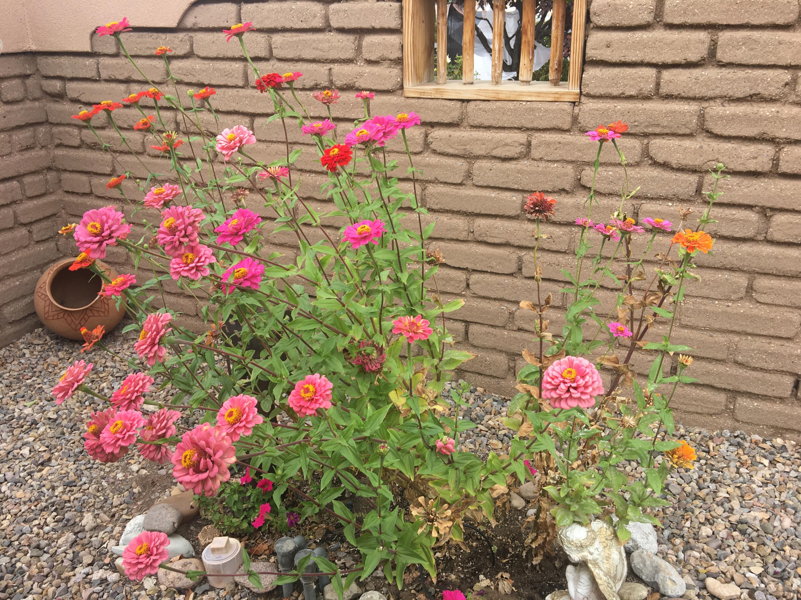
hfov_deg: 61.7
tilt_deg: -21.2
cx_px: 400
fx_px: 671
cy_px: 300
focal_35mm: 29
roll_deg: +0.8
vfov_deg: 48.2
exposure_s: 1/127
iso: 25
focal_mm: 4.15
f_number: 2.2
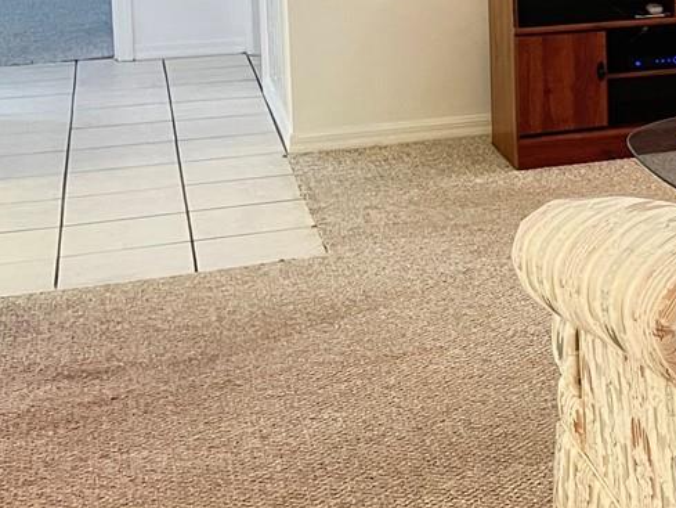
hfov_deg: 20.3
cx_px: 962
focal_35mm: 85
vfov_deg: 16.9
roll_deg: +0.0
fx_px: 1660
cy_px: -44
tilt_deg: -7.6
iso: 500
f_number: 1.6
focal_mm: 5.1
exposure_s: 1/60
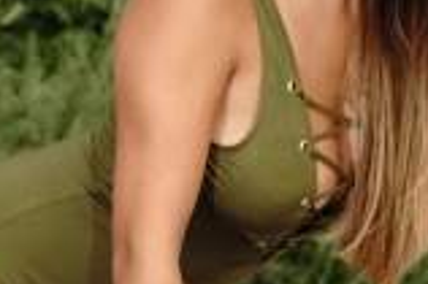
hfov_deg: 3.0
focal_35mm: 682
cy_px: 440
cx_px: 669
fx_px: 8100
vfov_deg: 2.0
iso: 1000
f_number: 9
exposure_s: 1/320
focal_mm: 70
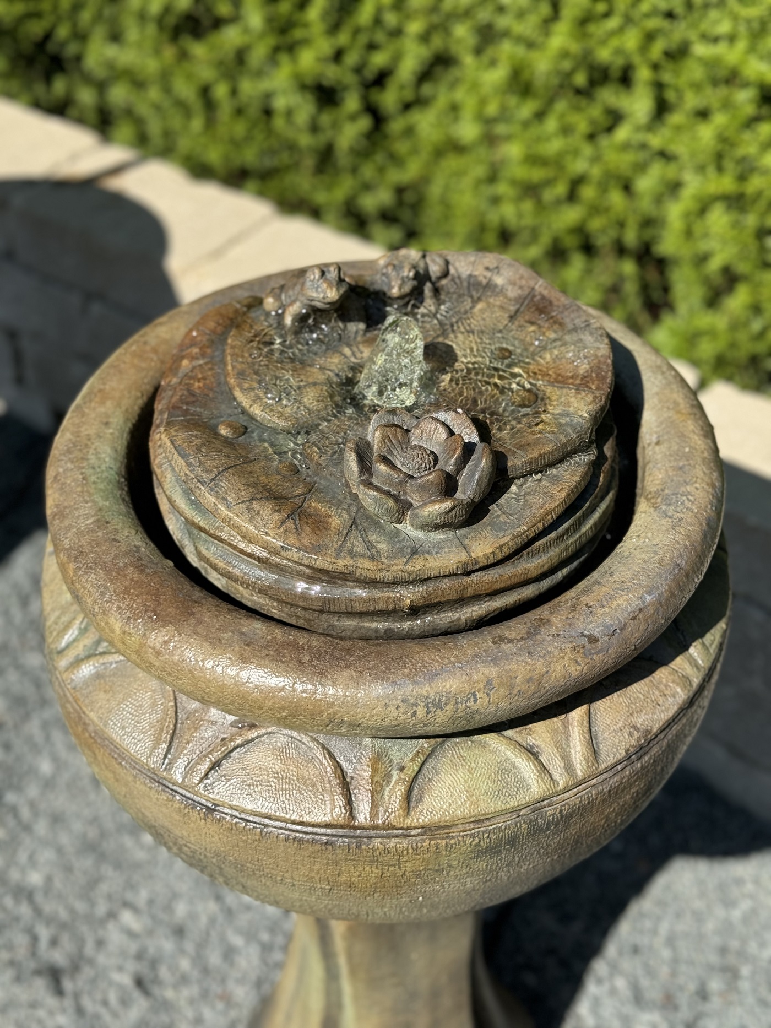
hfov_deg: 30.3
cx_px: 386
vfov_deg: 39.7
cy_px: 514
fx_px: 1425
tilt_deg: -43.6
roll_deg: +0.7
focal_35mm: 48
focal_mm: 6.76
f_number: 1.78
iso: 64
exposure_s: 1/2717
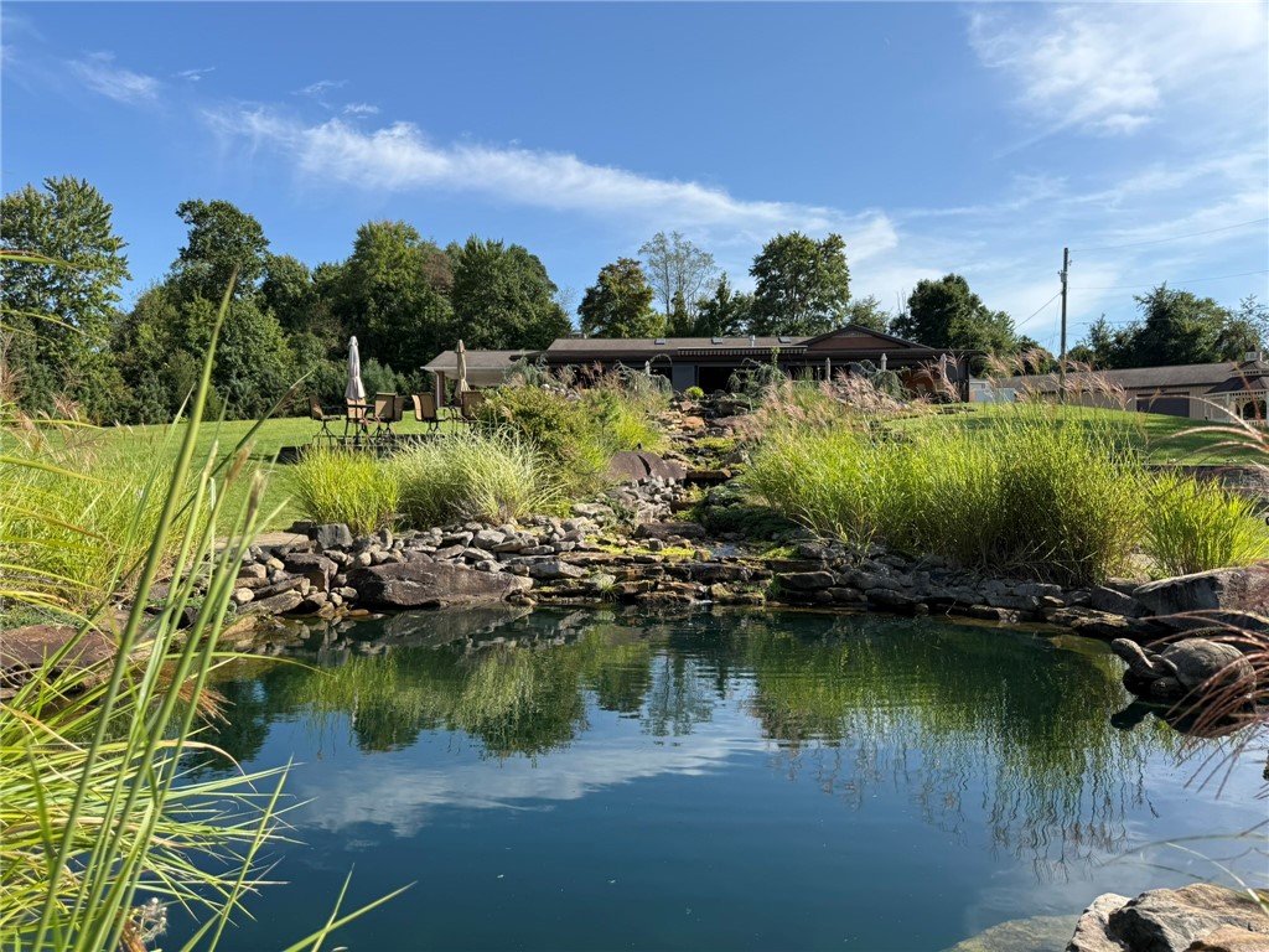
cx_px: 634
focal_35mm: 24
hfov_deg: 71.6
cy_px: 476
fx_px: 880
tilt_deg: +0.1
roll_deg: -0.5
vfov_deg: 56.8
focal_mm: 6.76
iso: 80
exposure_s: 1/2801
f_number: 1.78
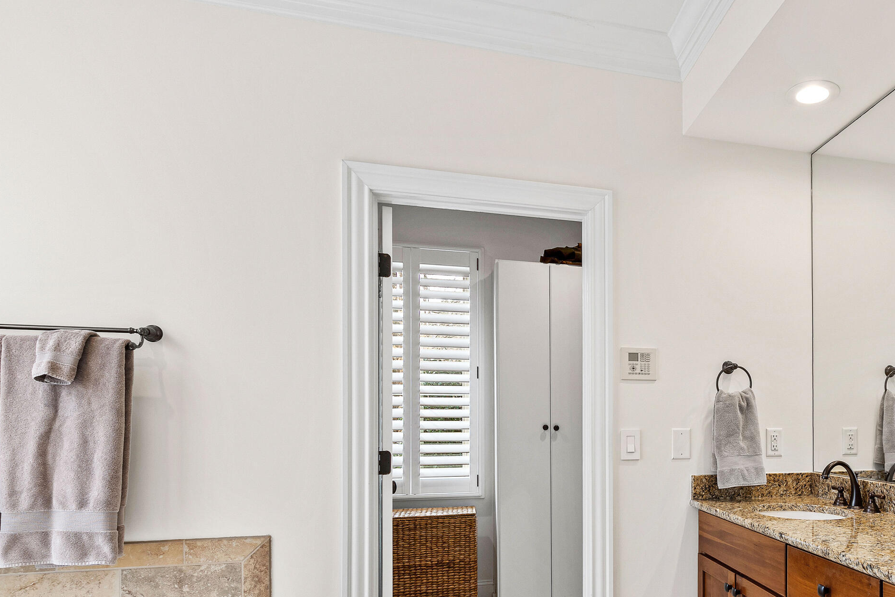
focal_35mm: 24
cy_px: 394
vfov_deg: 52.2
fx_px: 597
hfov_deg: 67.9
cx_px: 695
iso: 100
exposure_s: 1/2.5
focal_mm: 10
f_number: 8
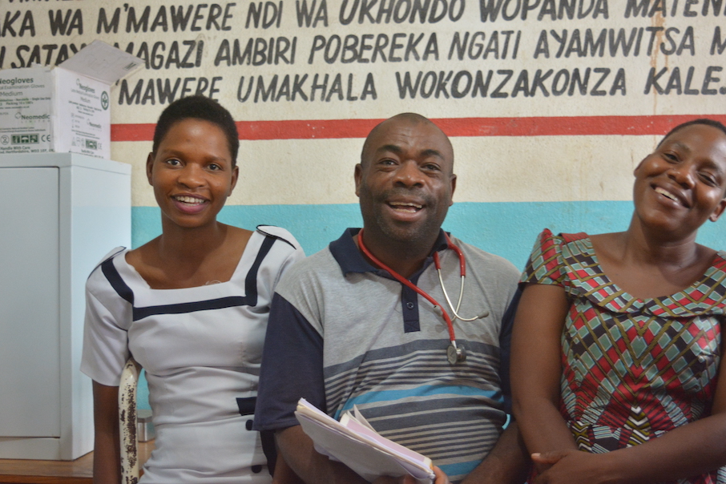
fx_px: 1060
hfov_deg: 37.8
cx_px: 374
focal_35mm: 53
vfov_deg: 25.7
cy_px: 247
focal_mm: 31
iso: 1400
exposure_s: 1/30
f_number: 4.2
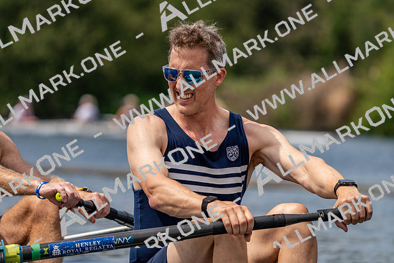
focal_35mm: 324
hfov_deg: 6.4
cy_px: 132
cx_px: 197
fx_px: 3547
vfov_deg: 4.2
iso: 250
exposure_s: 1/1600
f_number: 6.3
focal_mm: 324
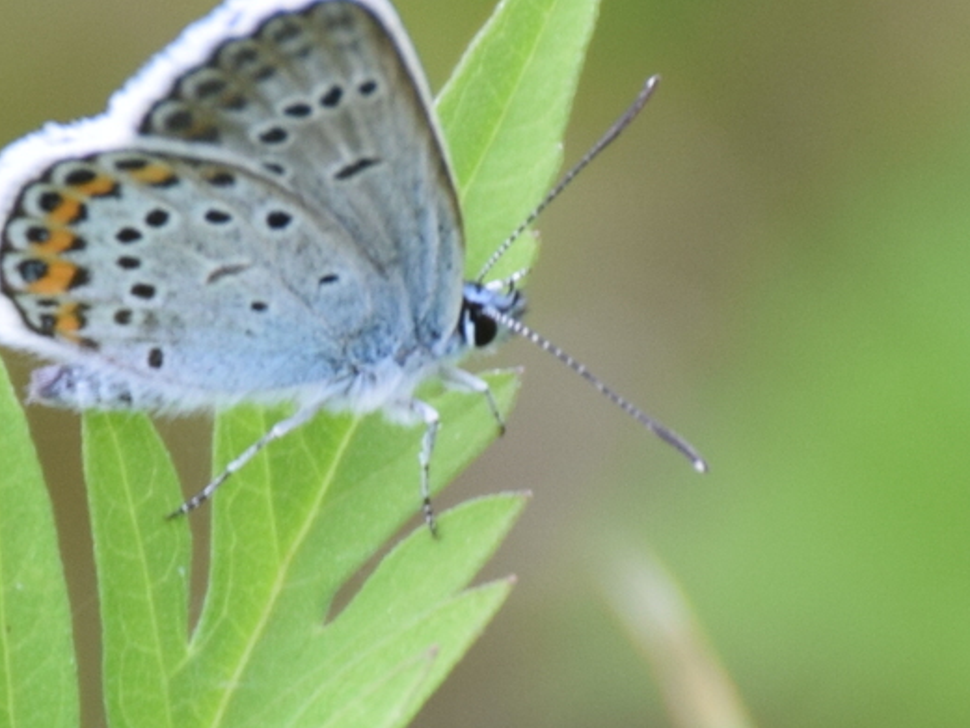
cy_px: 292
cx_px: 281
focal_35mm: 372
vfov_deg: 4.0
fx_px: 10426
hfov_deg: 5.3
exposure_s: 1/100
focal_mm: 140
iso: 320
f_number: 7.1
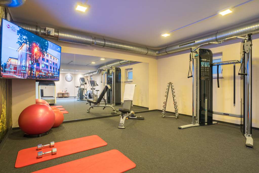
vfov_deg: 64.6
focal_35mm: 19
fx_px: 137
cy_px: 86
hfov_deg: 86.9
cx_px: 130
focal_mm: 19
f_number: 11
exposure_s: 1.5
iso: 100
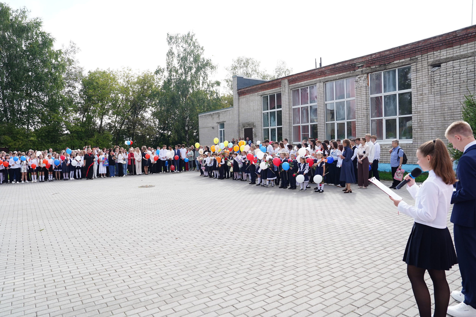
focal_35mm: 24
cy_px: 158
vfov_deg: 53.1
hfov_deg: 73.7
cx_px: 238
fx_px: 317
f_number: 5.6
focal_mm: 24
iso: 250
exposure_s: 1/500
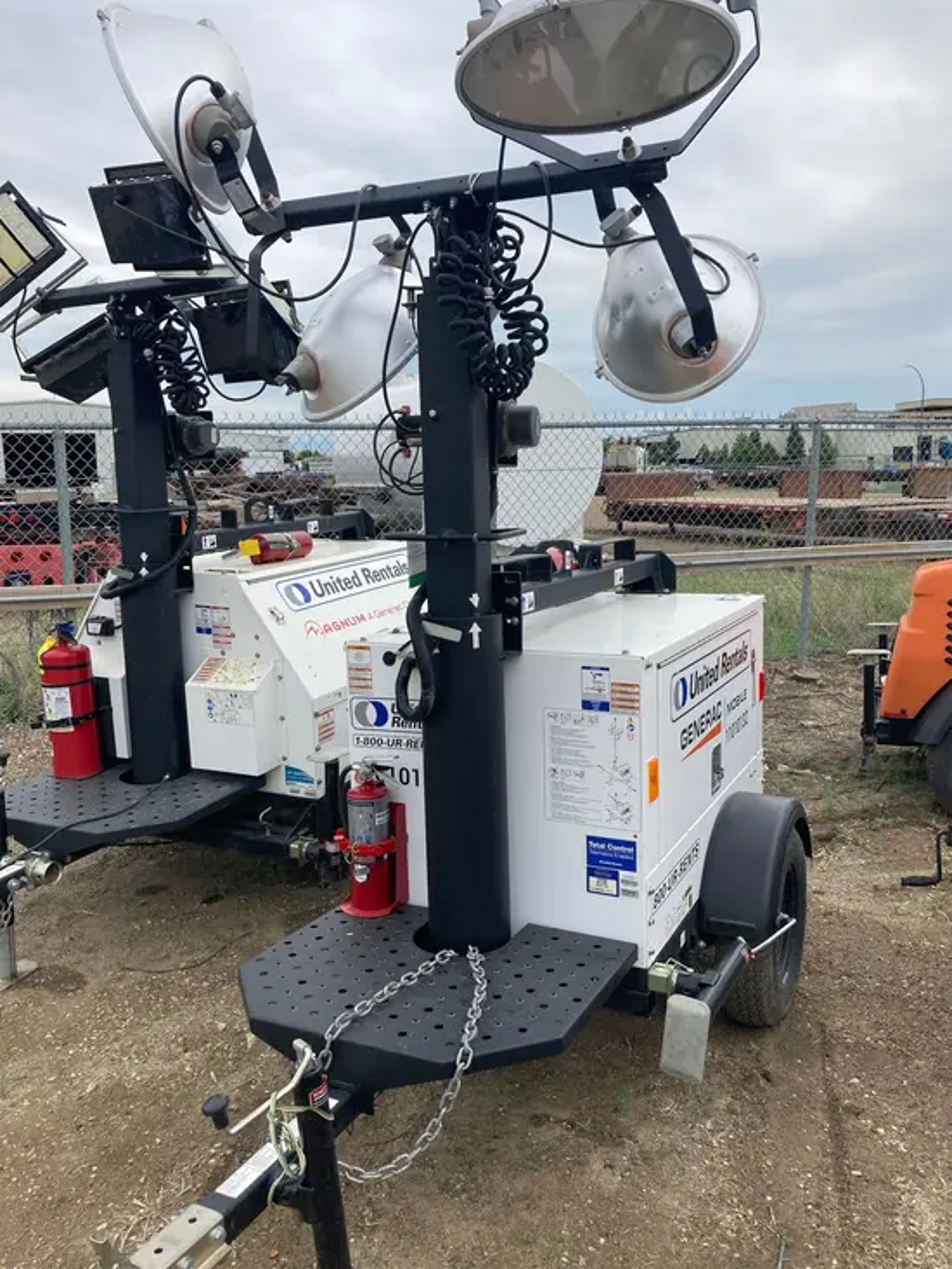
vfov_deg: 63.4
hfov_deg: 49.8
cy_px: 634
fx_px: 1026
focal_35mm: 28
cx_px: 476
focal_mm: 3.99
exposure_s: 1/1104
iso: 20
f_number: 1.8
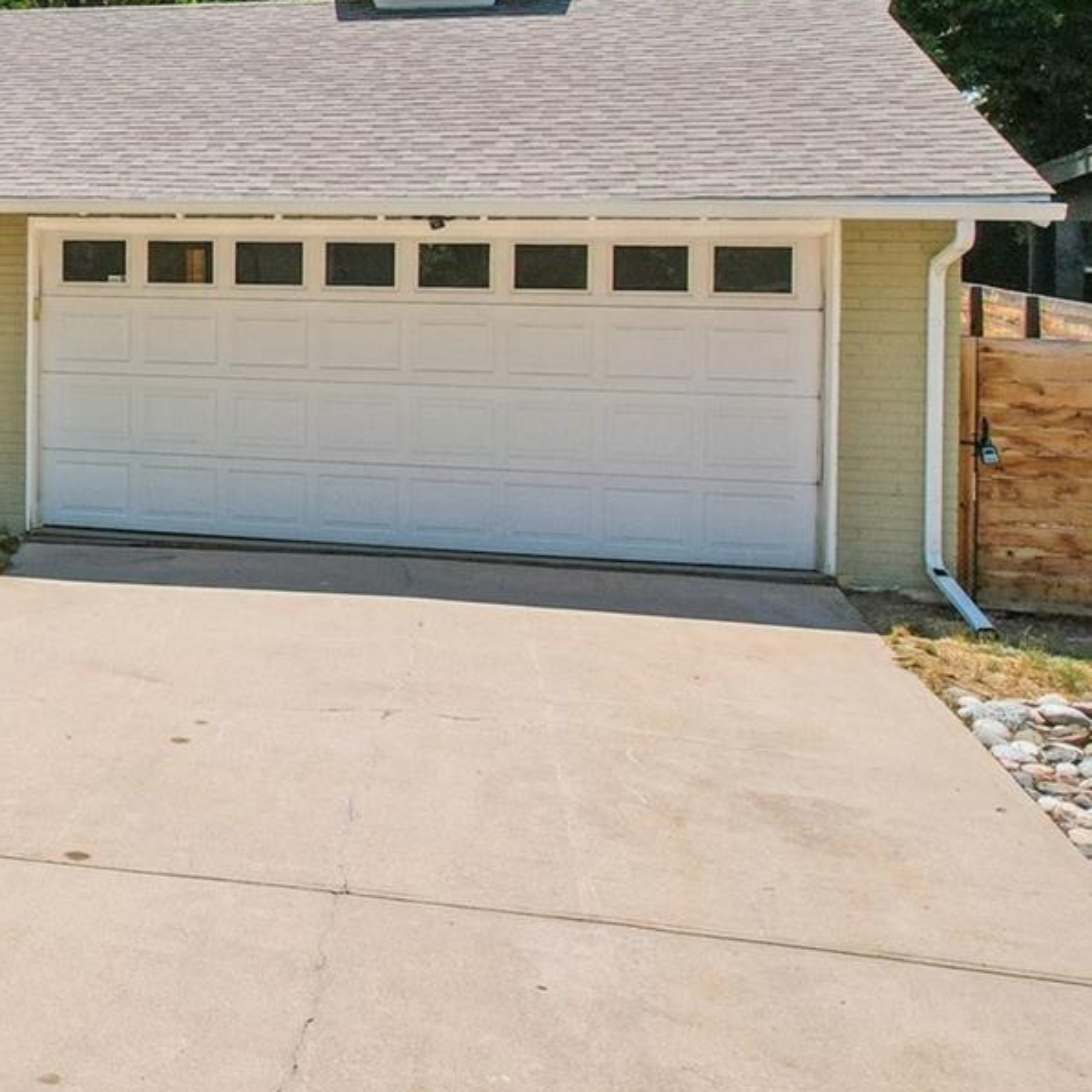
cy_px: 219
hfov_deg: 28.6
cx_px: -279
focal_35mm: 50
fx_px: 1785
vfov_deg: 33.1
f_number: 2.8
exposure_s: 1/2000
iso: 100
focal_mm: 8.4
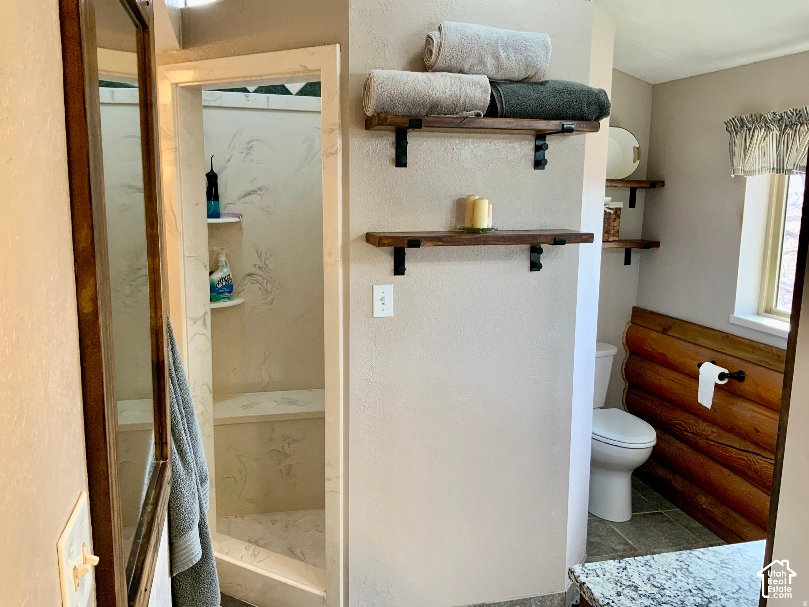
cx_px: 404
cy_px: 304
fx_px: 678
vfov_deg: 48.2
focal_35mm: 29
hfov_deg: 61.7
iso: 64
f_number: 1.8
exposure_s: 1/60
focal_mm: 3
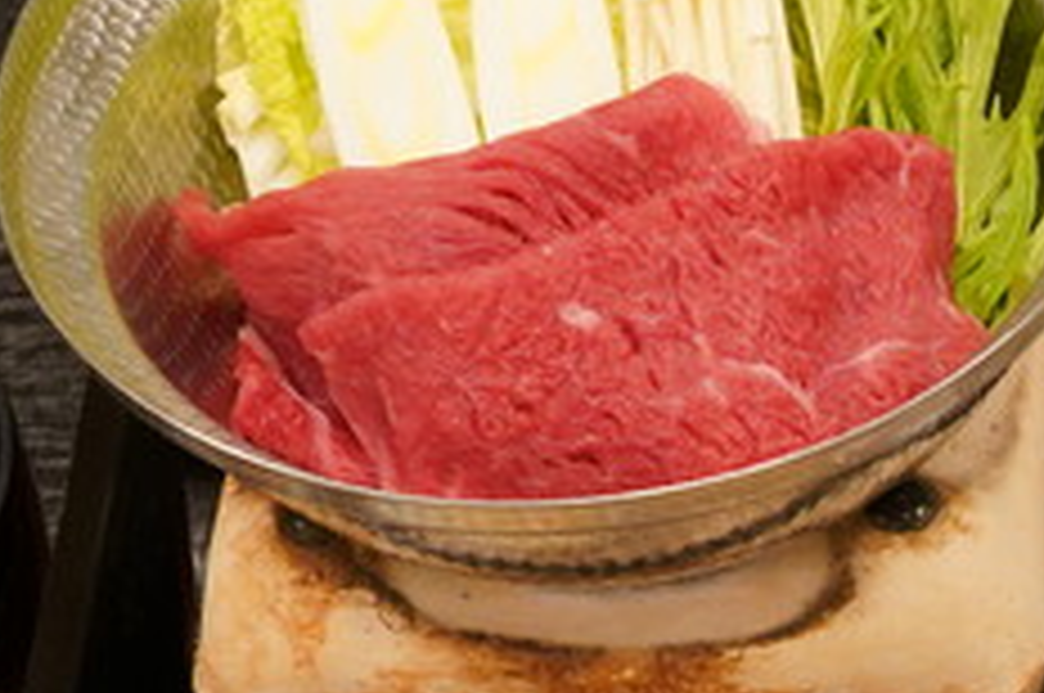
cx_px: 1260
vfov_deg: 9.2
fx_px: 4199
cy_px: 999
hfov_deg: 13.8
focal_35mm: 145
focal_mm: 35
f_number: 8
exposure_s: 1/40
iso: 2500
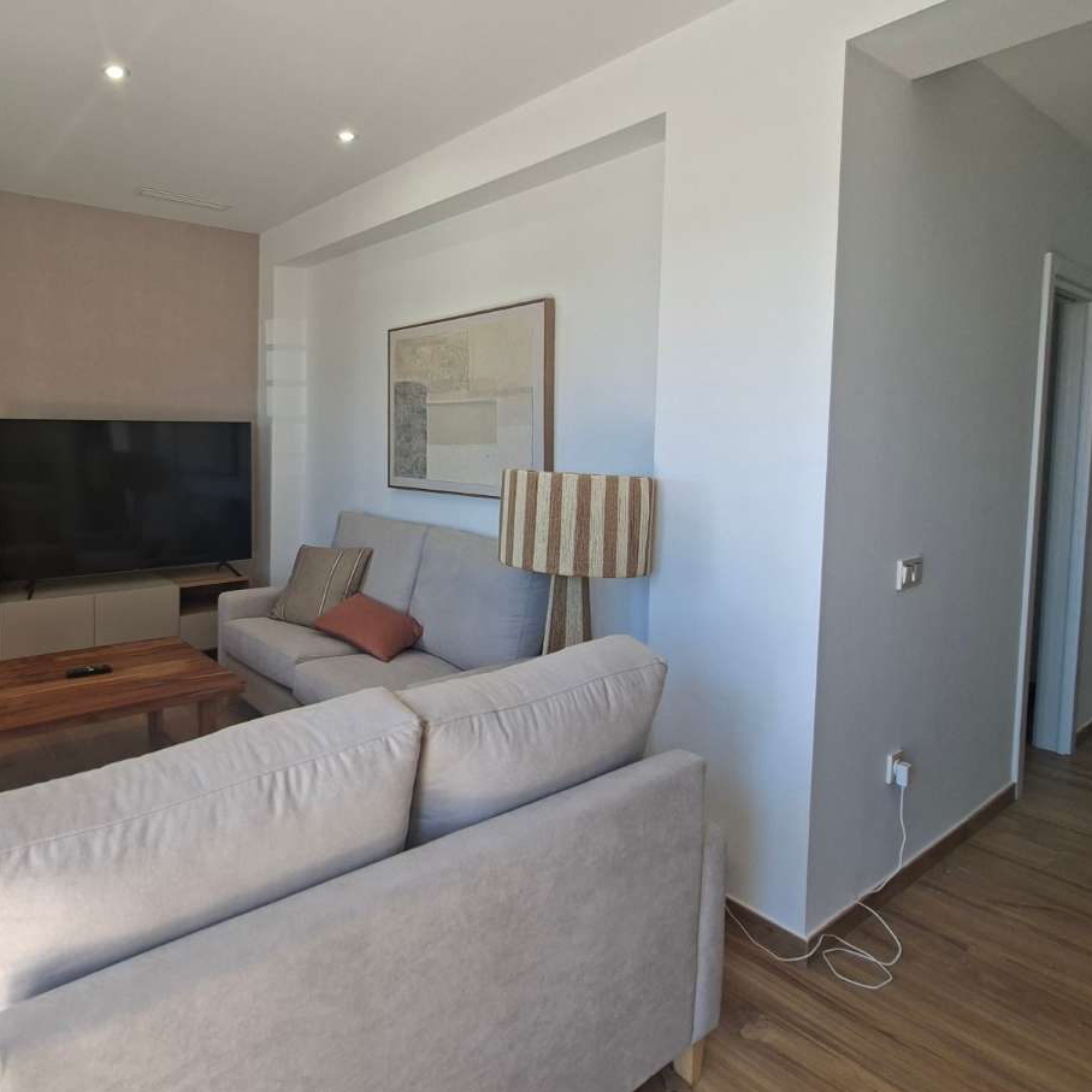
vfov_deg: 77.2
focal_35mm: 19
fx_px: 678
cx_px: 284
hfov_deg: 72.7
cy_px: 465
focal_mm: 1.74
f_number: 2.2
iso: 40
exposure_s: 1/50
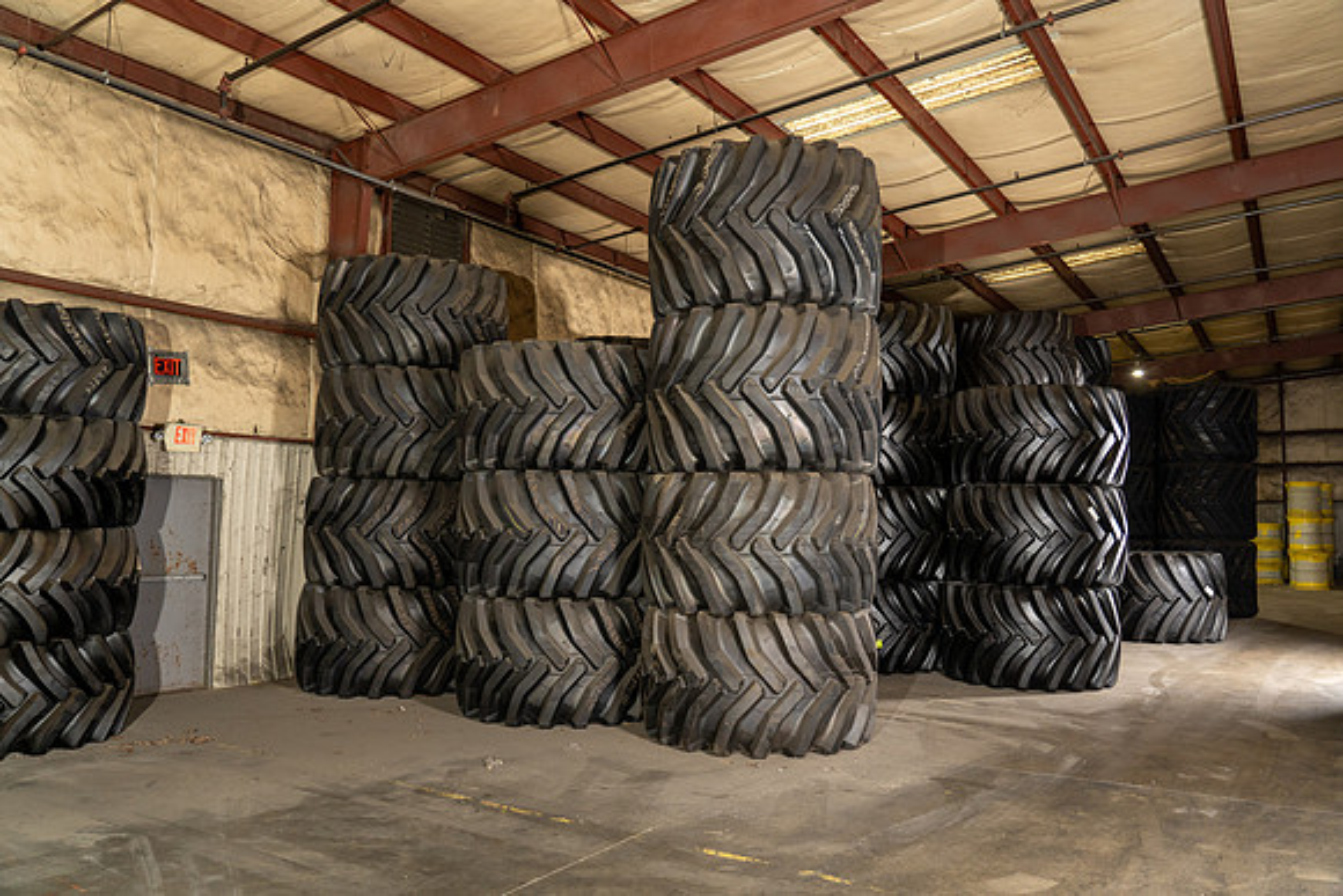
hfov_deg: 69.4
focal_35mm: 26
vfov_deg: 49.6
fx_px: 970
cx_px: 672
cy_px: 448
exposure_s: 1/60
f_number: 4
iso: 1000
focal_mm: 26
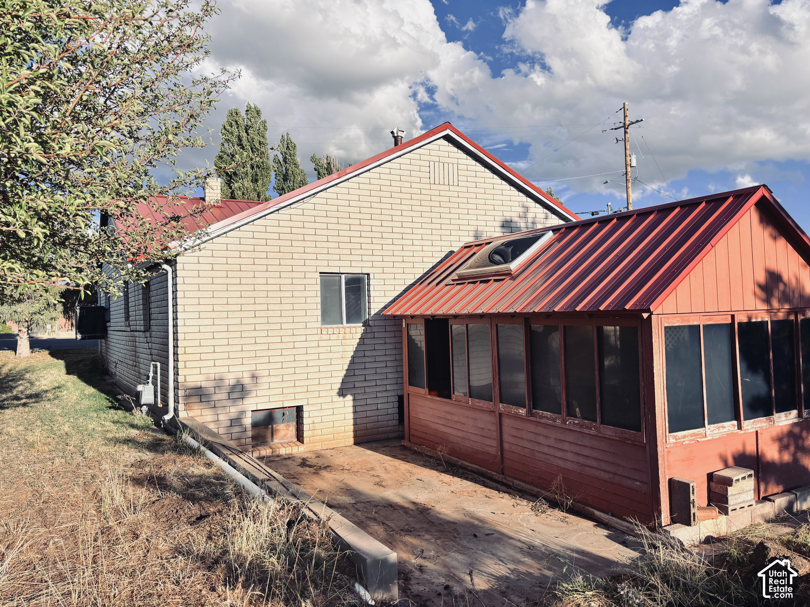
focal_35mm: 26
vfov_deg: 53.1
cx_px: 405
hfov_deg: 67.3
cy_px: 304
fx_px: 608
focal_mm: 5.96
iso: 50
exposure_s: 1/3788
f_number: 1.6
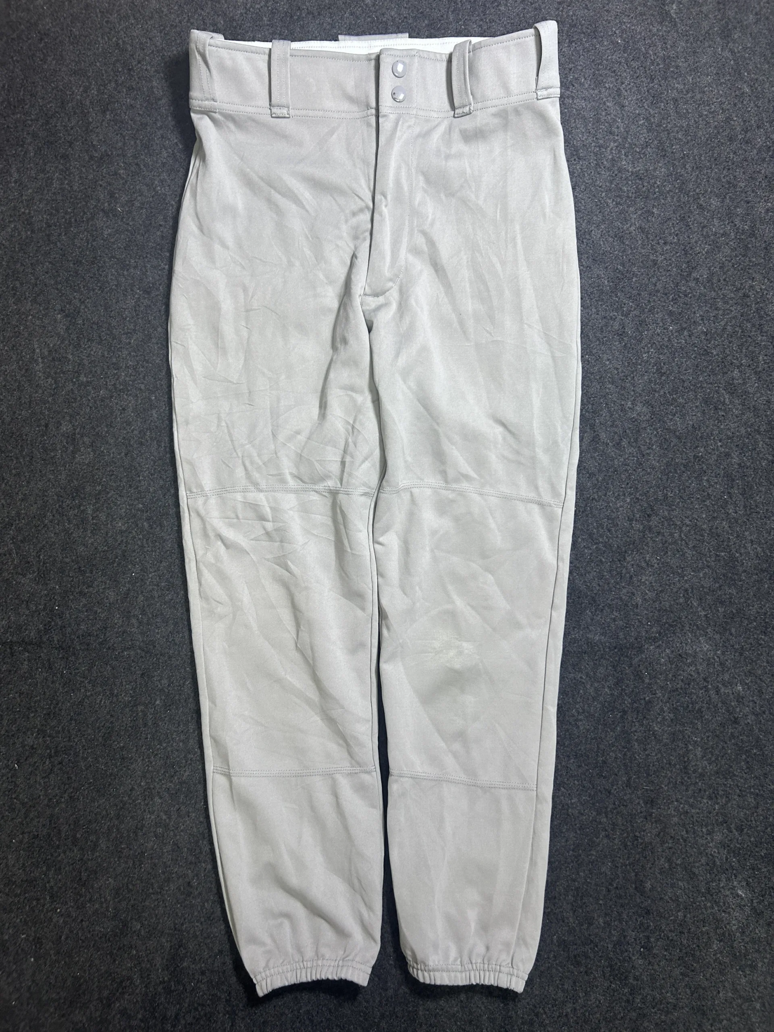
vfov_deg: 67.3
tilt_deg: -61.6
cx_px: 387
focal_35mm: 26
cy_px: 516
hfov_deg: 53.1
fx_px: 775
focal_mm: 5.7
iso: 125
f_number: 1.5
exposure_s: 1/50
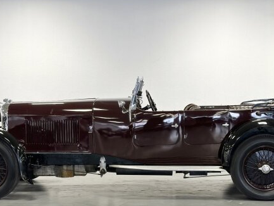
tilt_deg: -5.6
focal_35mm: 71
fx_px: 562
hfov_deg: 27.4
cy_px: 147
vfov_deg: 20.6
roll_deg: +1.3
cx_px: 133
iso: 80
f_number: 1.78
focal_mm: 6.86
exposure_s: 1/50
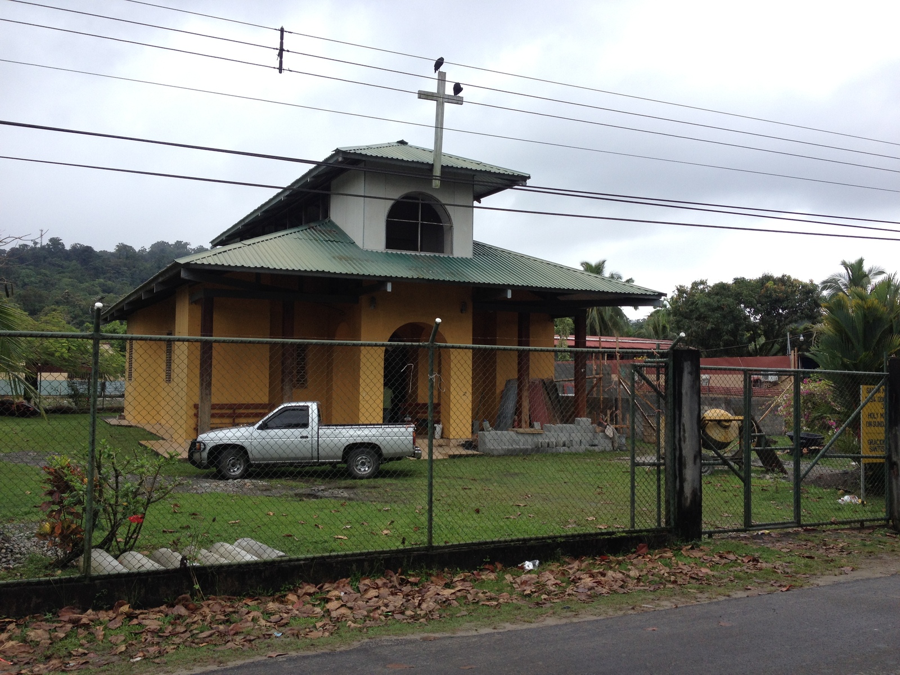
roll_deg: -0.4
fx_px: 910
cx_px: 450
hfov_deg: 52.6
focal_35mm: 35
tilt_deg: -1.1
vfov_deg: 40.7
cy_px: 338
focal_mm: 4.28
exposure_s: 1/375
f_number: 2.4
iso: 50
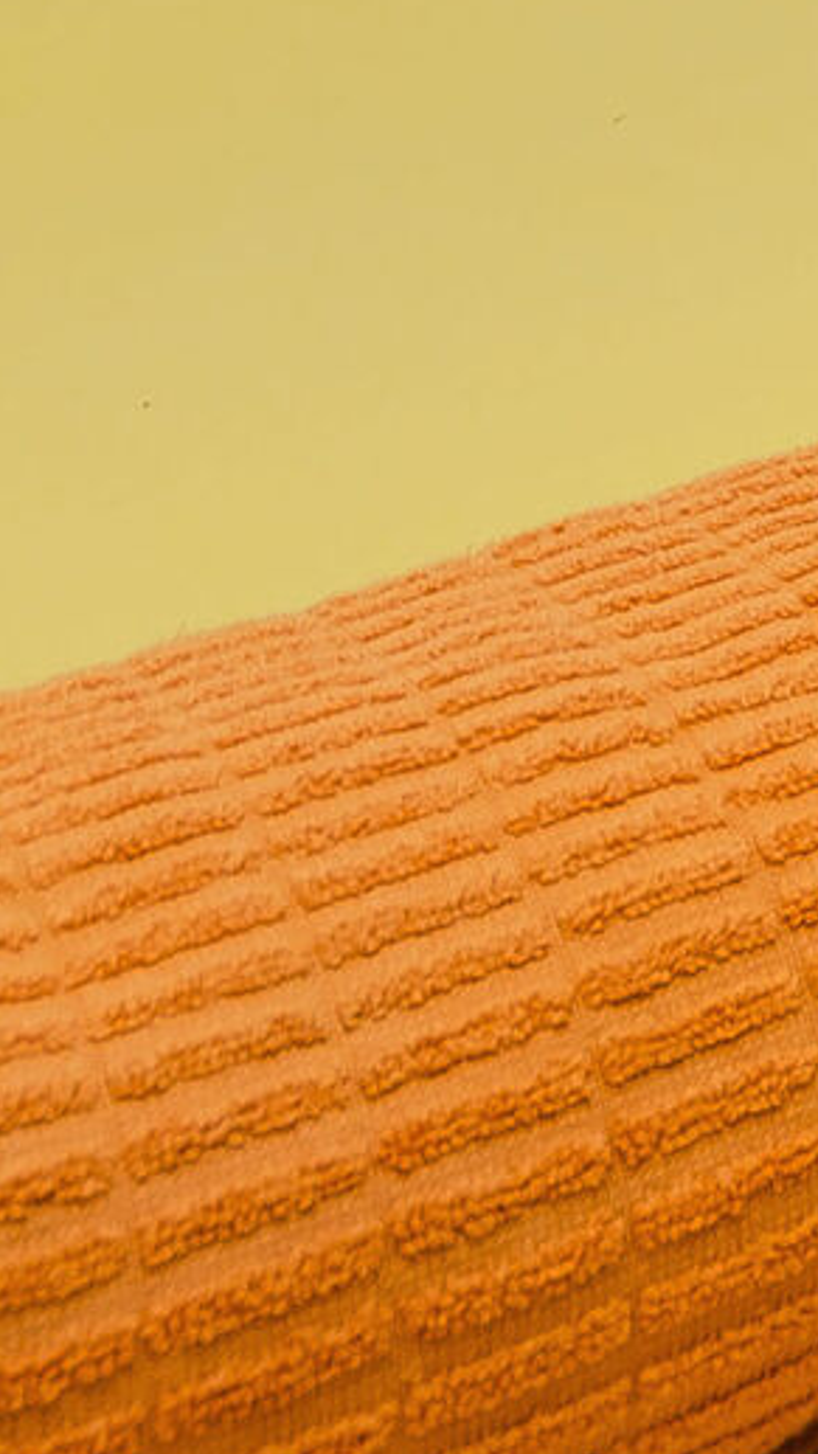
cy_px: -1121
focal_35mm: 85
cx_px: 1504
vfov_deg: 19.3
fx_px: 3276
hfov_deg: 12.8
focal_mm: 10
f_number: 8
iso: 100
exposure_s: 1/30
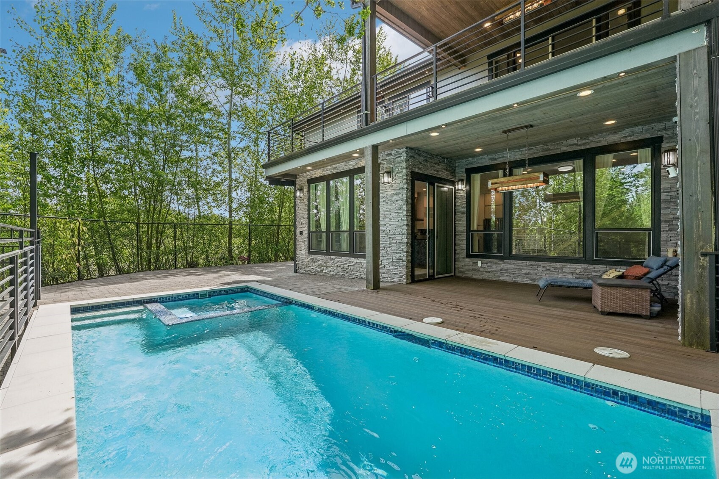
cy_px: 240
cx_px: 360
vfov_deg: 73.7
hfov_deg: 96.7
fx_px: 320
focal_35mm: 16
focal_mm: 16
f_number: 8
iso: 400
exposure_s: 1/250
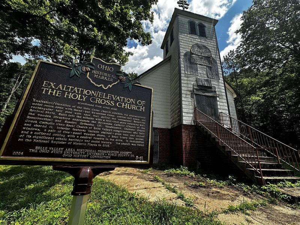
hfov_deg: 102.1
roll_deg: -3.2
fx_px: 121
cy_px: 112
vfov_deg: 85.7
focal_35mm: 14
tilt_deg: +17.3
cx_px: 150
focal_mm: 2.22
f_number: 2.2
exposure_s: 1/895
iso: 50
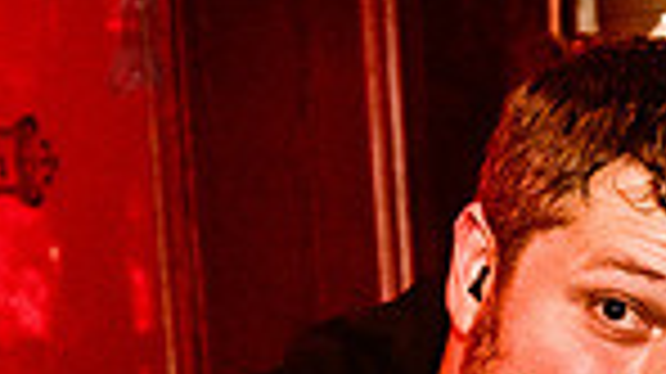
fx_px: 2806
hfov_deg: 12.6
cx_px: 1107
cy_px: 775
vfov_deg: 7.3
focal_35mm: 159
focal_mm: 32
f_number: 3.5
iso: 12800
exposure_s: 1/320
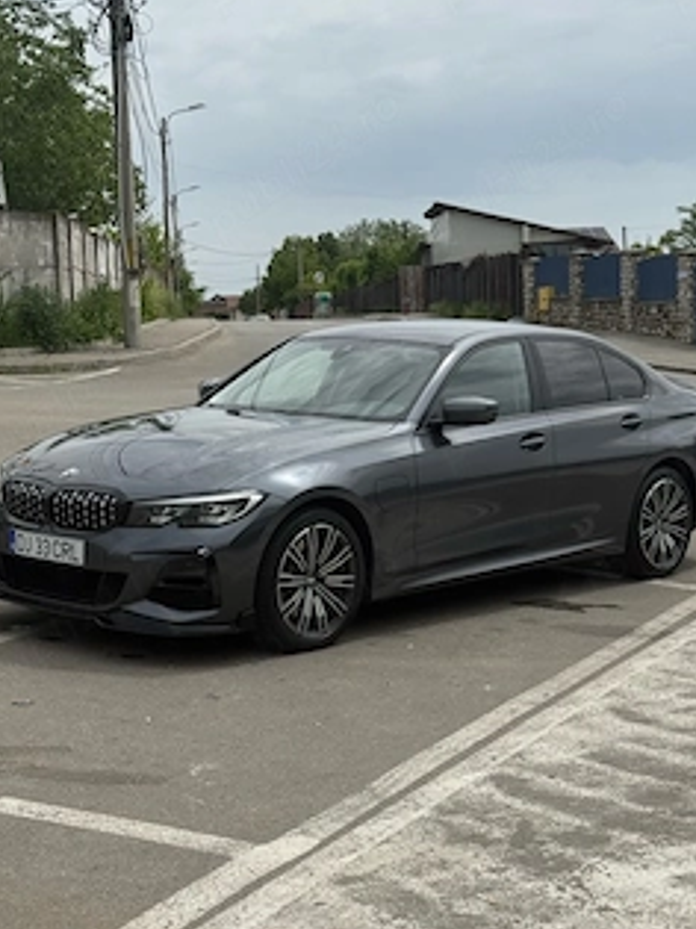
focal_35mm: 61
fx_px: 1636
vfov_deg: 31.7
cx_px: 363
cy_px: 431
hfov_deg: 24.0
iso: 80
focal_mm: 6.76
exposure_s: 1/9901
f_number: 1.78
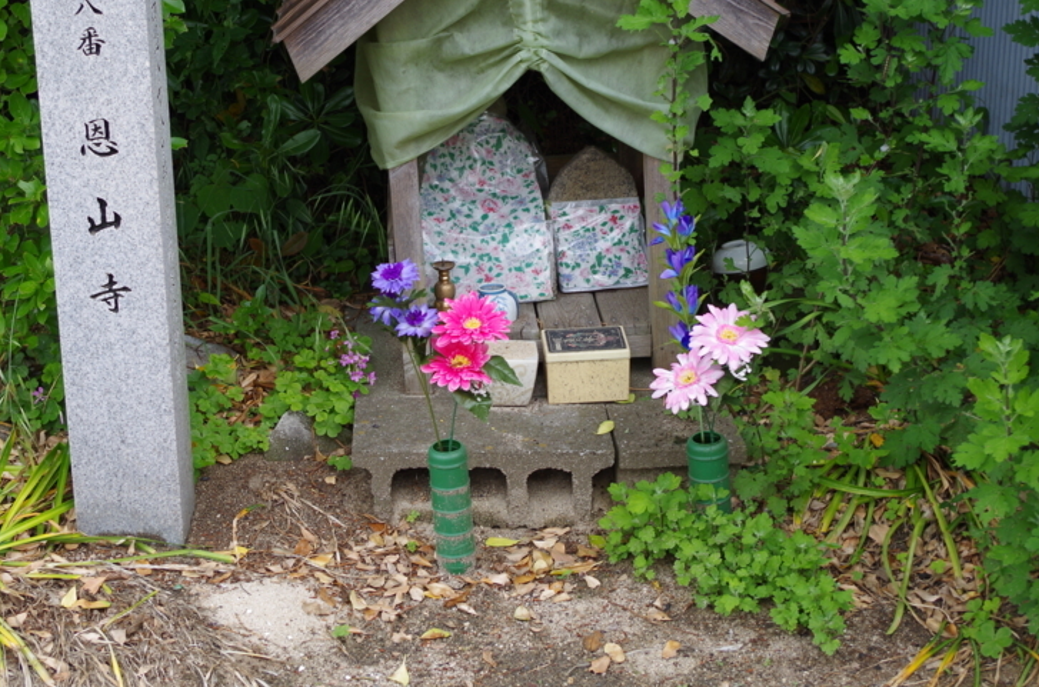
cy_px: 230
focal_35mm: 69
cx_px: 434
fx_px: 1987
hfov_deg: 29.3
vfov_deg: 19.6
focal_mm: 32.5
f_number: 5
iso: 100
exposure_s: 1/125
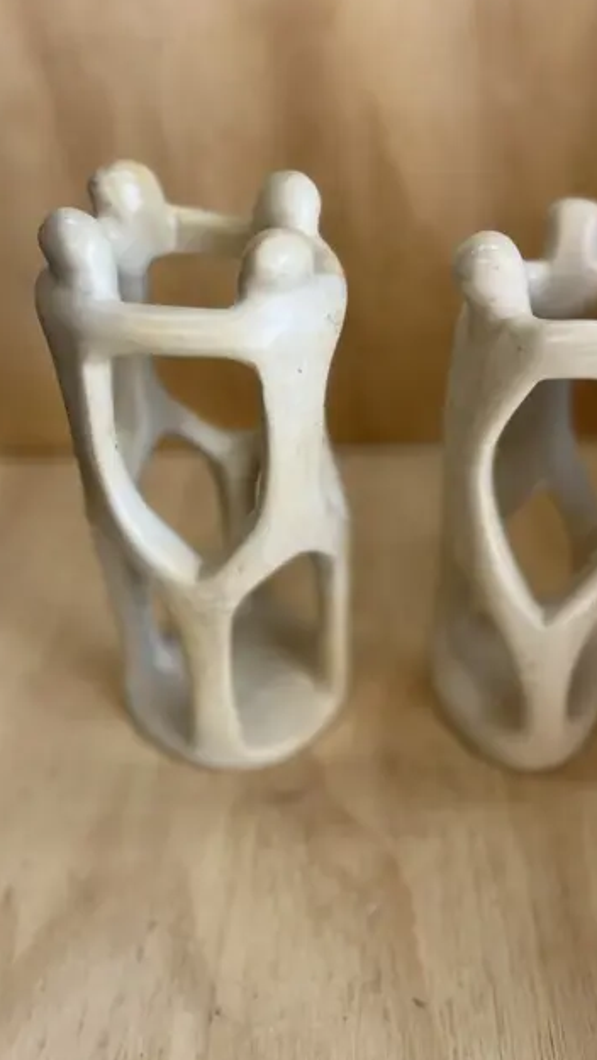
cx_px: 390
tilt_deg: -36.8
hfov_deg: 39.8
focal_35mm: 29
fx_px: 815
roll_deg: +0.2
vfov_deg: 66.1
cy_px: 529
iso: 64
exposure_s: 1/121
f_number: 1.6
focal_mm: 5.1
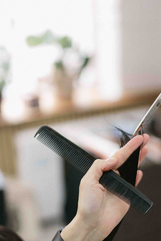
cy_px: 175
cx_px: 127
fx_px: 590
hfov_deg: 15.4
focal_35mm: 88
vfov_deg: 22.9
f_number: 1.2
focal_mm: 35
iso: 800
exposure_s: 1/320
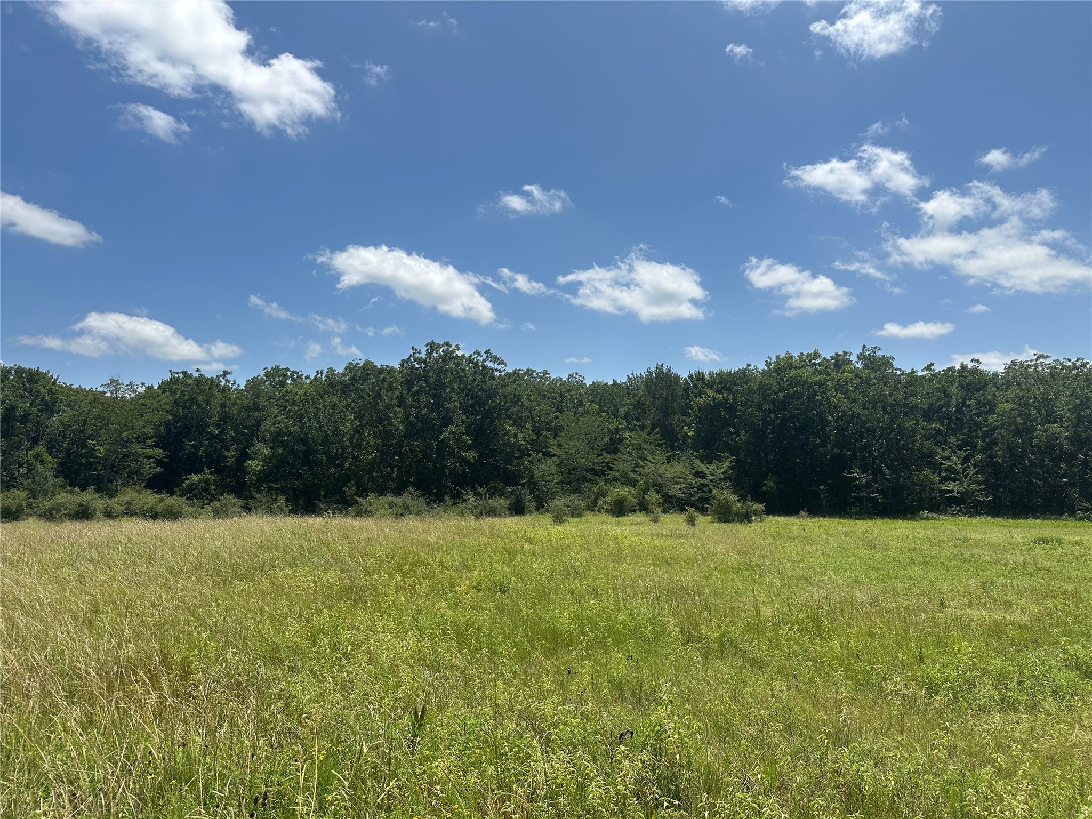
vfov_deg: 56.8
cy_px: 410
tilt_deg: +5.3
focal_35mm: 24
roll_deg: +0.4
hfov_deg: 71.6
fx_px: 757
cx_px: 546
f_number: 1.78
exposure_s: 1/6623
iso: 80
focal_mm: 6.86
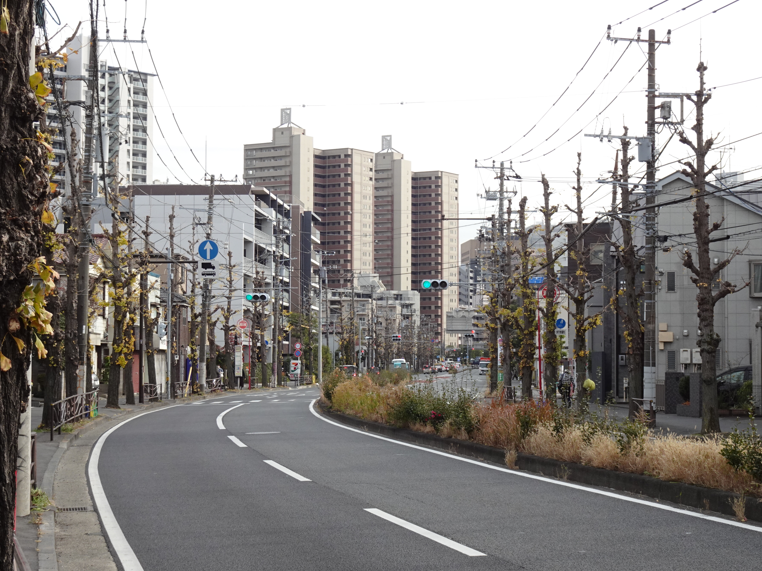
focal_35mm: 75
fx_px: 1651
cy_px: 290
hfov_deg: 26.0
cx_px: 375
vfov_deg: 19.6
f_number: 5
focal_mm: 11.56
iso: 100
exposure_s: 1/200
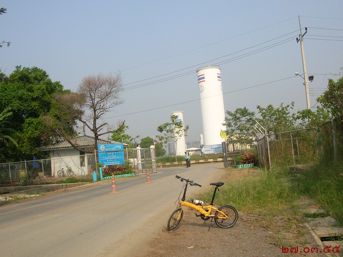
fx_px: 347
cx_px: 172
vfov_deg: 40.7
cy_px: 128
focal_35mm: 35
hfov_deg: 52.7
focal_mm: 5.8
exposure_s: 1/262
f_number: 5.6
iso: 50
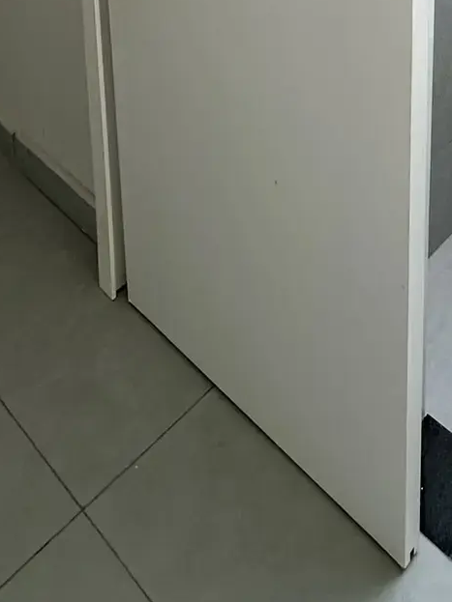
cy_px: -246
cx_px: 406
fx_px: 801
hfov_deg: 30.2
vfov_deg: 29.6
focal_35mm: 46
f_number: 2.2
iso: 64
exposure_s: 1/99
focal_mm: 2.22
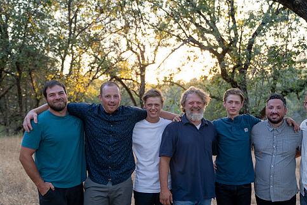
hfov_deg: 47.1
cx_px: 184
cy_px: 122
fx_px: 350
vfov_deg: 32.6
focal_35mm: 41
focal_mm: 34
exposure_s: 1/100
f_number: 2.8
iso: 250
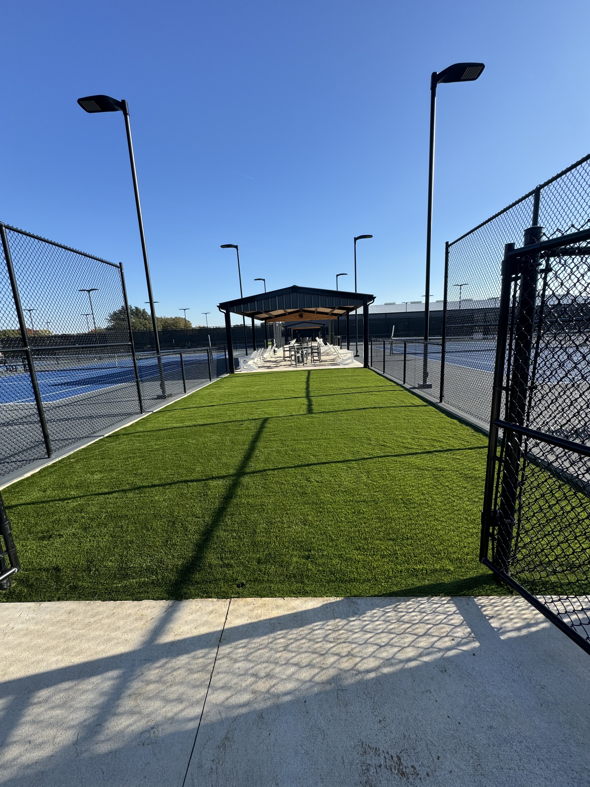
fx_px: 318
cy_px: 394
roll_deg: +2.1
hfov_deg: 85.7
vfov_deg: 102.1
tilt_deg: -9.6
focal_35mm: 14
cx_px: 295
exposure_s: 1/1020
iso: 50
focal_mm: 2.22
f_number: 2.2
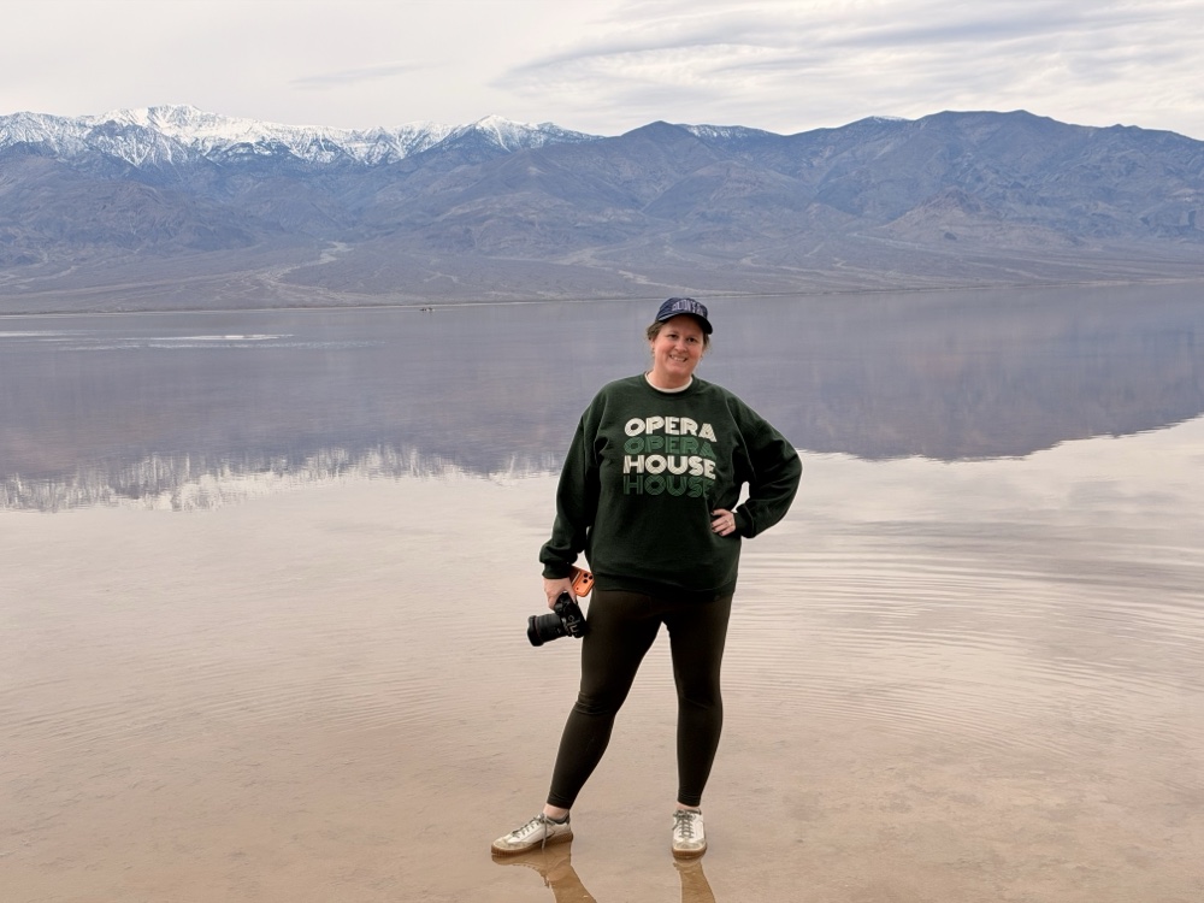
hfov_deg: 39.7
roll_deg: +2.2
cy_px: 452
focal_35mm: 48
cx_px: 602
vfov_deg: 30.3
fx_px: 1670
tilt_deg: -5.2
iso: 64
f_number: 1.78
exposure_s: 1/2033
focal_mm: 6.76
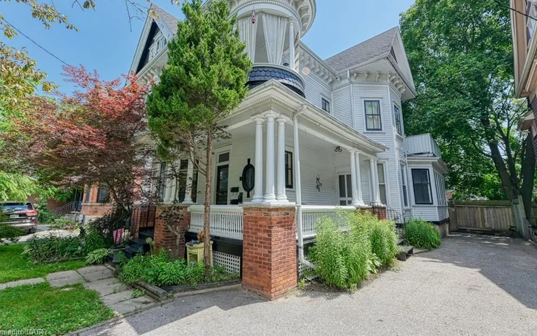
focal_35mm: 15
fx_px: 220
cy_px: 149
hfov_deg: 101.5
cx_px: 268
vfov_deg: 74.5
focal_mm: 14
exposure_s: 1/100
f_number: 8
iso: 100
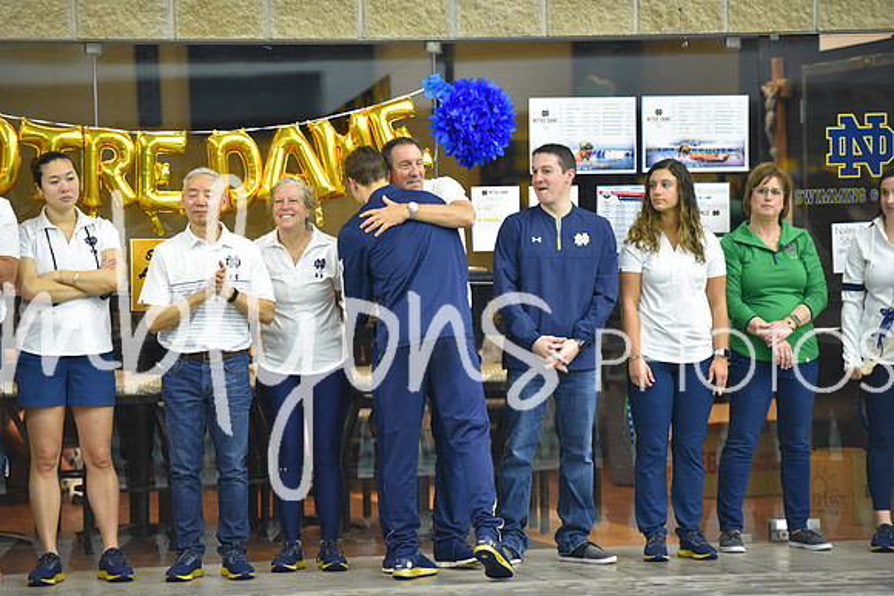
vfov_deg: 8.1
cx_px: 447
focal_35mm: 170
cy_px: 298
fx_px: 4222
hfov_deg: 12.1
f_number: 2.8
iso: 3200
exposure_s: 1/500
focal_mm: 170
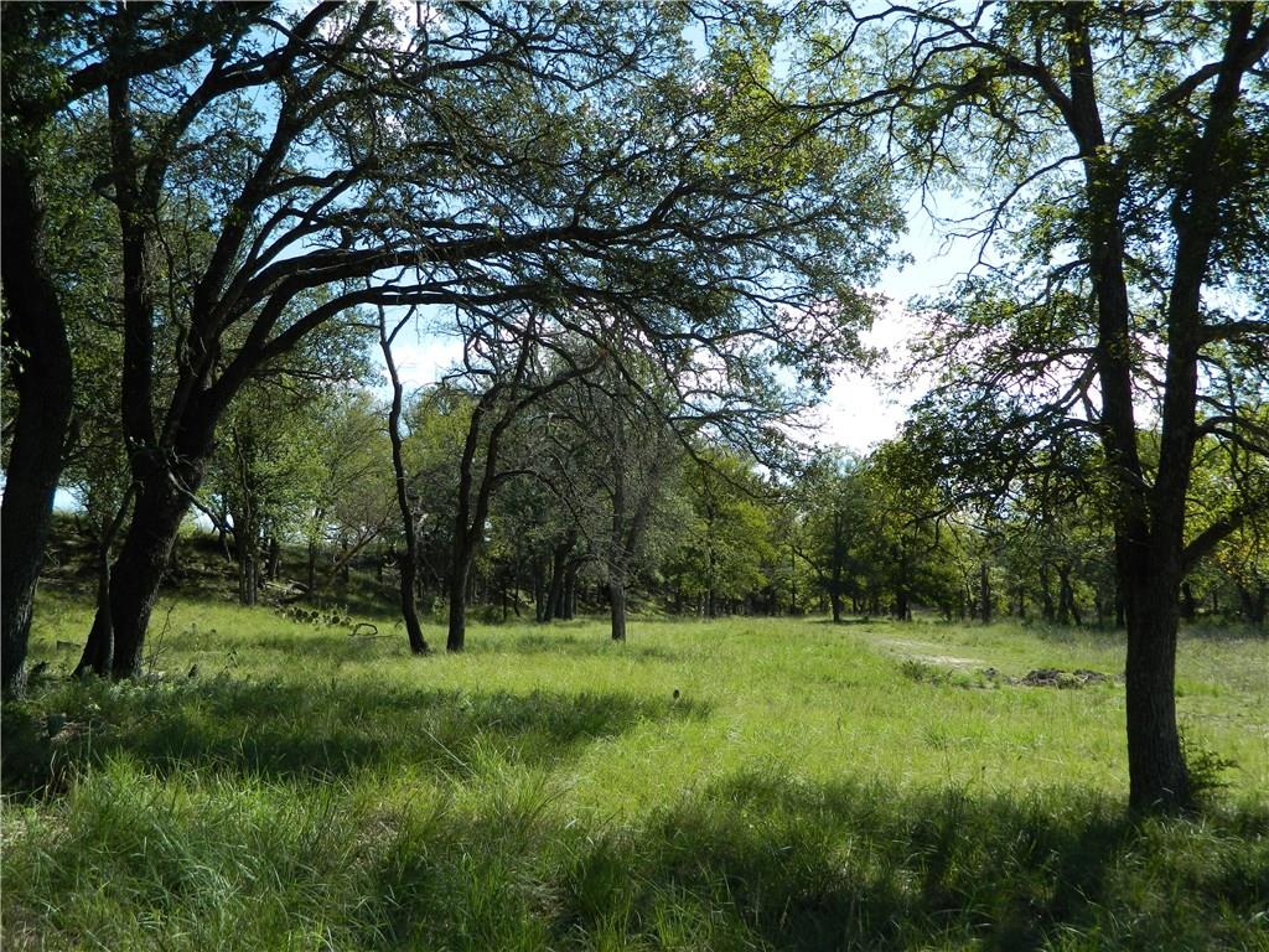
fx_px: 1136
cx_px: 634
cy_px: 476
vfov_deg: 45.4
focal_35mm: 31
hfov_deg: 58.4
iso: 80
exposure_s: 1/640
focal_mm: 5.6
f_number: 3.2
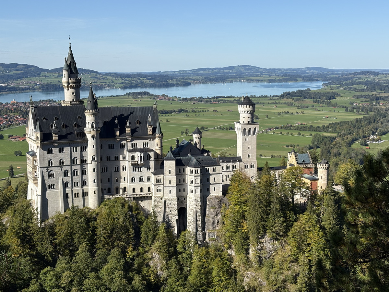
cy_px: 146
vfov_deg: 28.0
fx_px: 584
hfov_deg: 36.8
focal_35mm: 52
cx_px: 194
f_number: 1.6
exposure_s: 1/3279
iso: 32
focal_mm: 5.96
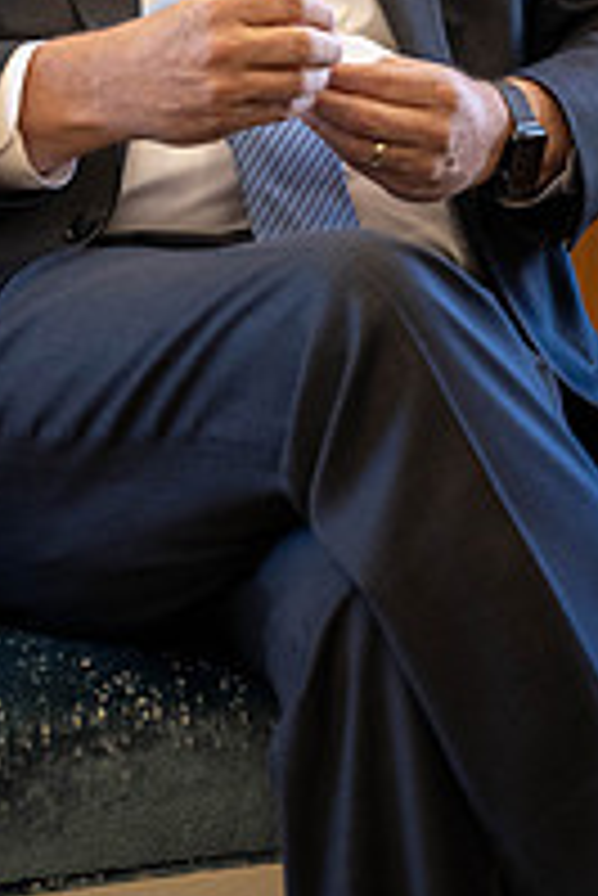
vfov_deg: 12.8
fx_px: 3930
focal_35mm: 158
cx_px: 243
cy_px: -27
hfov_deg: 8.7
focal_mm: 70
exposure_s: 1/320
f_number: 2.8
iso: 1250
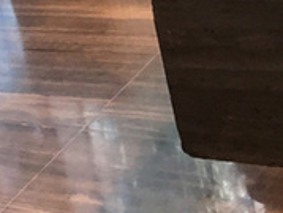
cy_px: -88
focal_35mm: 152
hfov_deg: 11.7
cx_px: -277
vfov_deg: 9.6
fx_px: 1245
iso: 50
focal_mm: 4.15
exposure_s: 1/33
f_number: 2.2
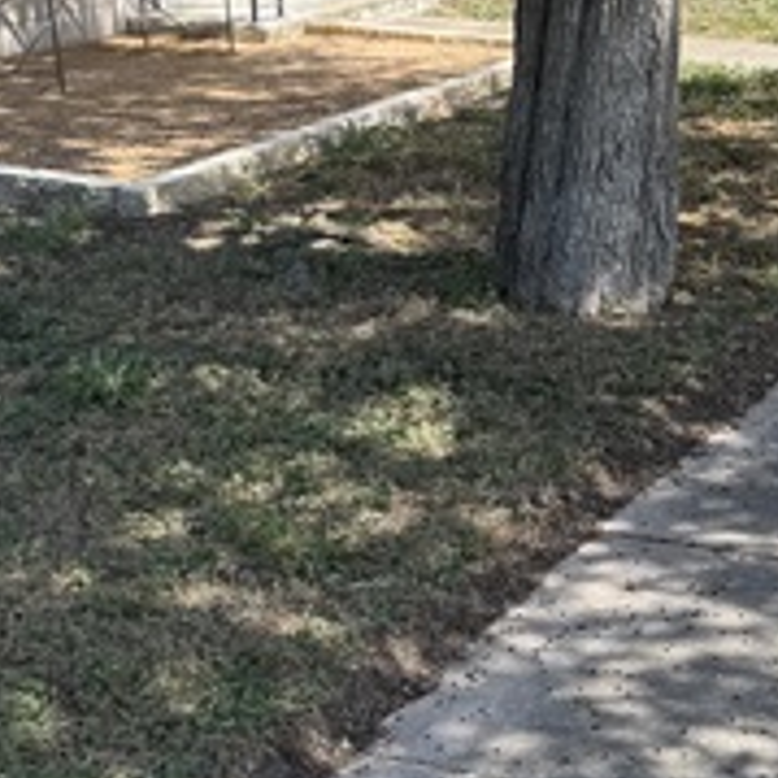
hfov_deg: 22.5
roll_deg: -0.3
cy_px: 330
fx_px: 1933
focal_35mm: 76
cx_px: 600
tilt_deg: -18.2
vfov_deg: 22.7
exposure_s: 1/1131
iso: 80
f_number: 1.78
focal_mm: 6.76
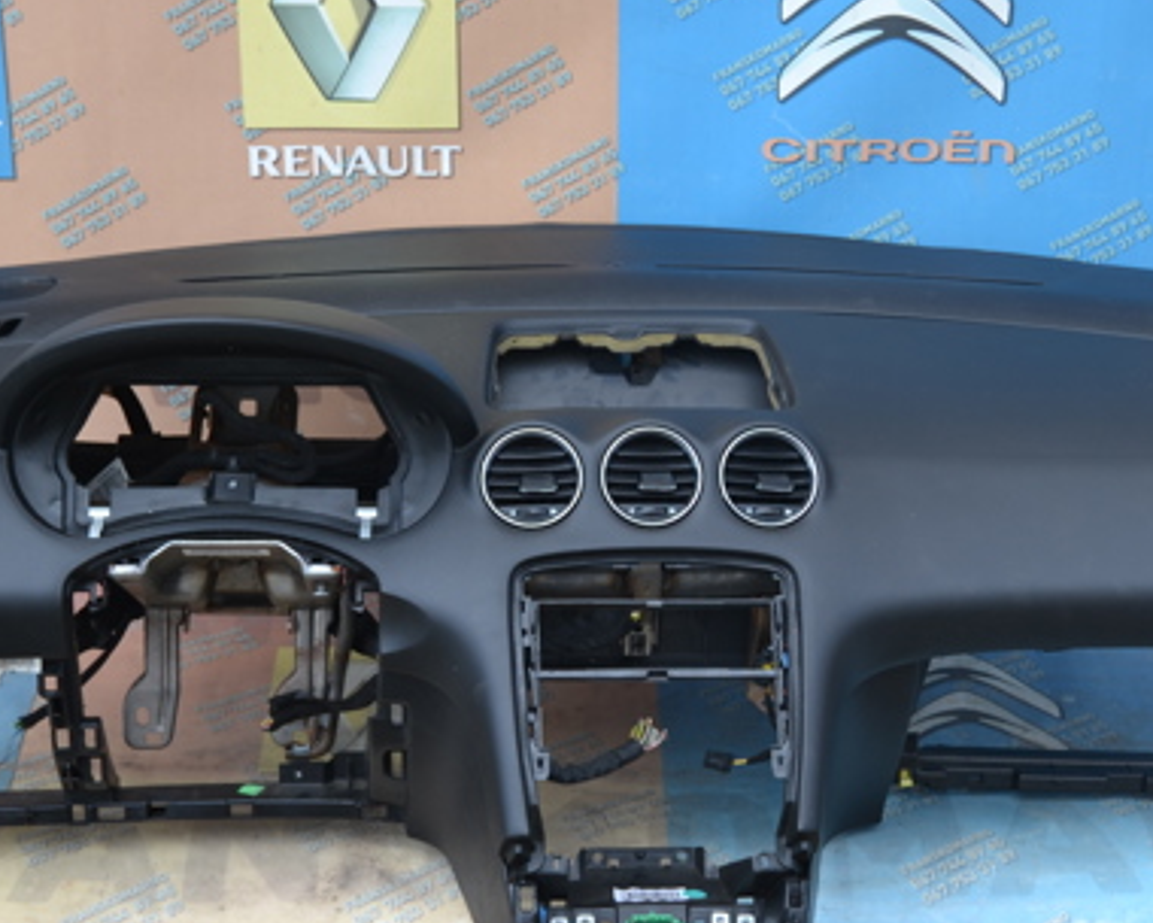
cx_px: 607
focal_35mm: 71
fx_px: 2423
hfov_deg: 26.8
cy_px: 455
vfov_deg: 21.6
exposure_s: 1/125
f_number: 5.6
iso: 100
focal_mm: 30
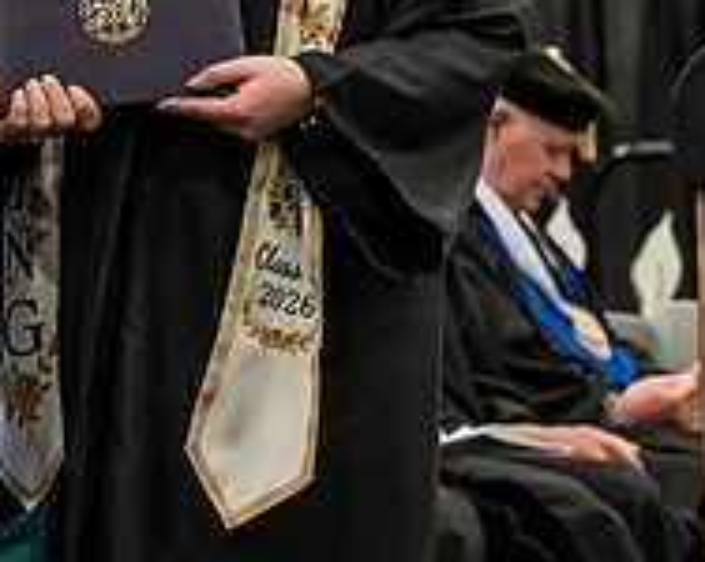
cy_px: -88
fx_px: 5190
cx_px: -172
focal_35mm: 249
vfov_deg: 6.2
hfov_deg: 7.7
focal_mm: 86
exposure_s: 1/200
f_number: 4.5
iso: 4000
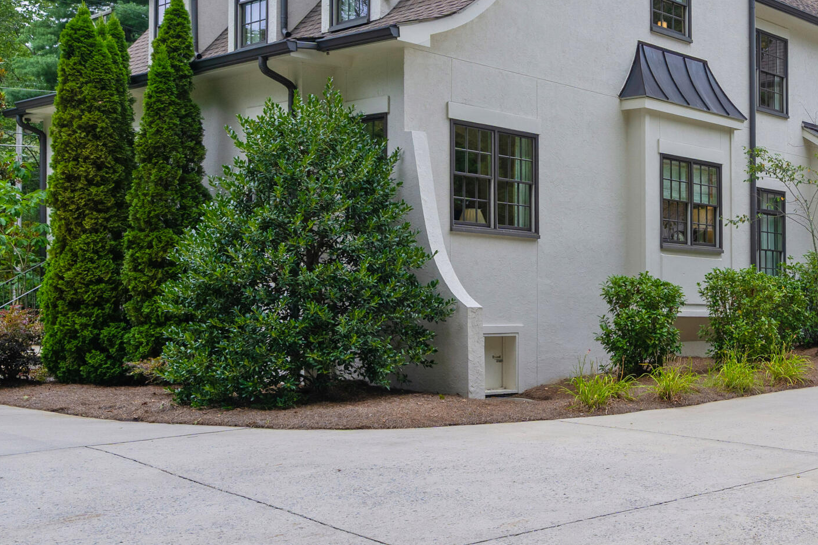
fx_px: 1022
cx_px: 744
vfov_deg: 29.5
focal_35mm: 45
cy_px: 155
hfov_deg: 40.2
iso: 320
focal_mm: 21
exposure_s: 1/250
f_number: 7.1
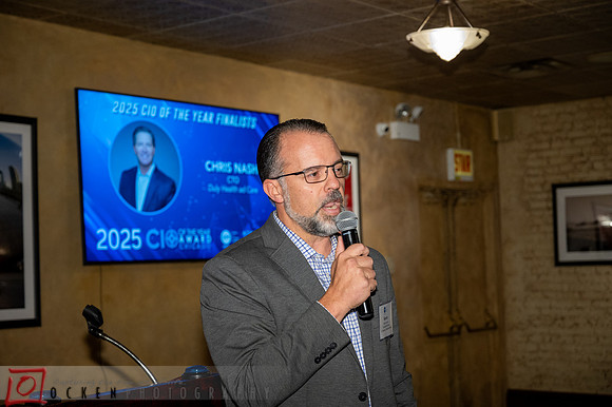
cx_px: 306
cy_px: 204
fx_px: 1002
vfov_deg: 23.0
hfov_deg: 34.0
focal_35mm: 59
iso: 2500
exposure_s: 1/160
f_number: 4
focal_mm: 59
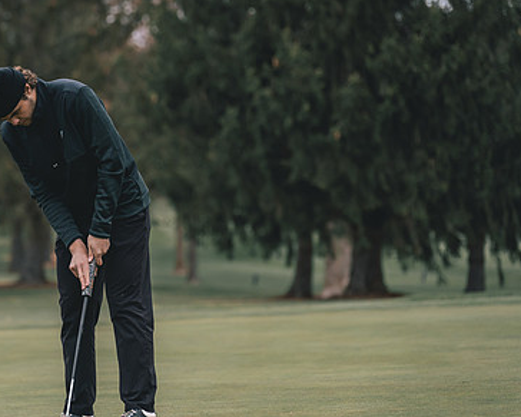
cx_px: 145
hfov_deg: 10.7
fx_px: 2775
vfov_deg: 8.6
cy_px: 251
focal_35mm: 180
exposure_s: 1/3200
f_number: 2.8
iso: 640
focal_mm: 116
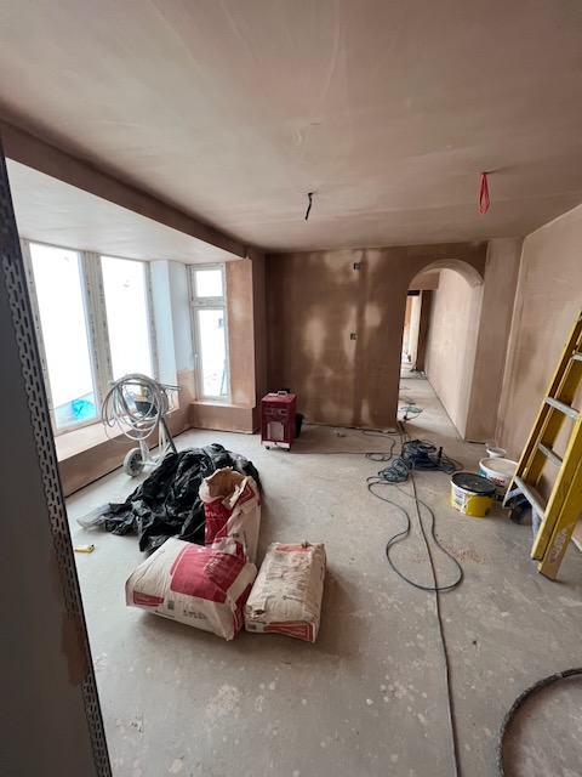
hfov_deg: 89.9
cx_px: 291
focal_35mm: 13
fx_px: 291
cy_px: 388
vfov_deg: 106.2
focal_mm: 1.57
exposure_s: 1/60
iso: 250
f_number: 1.8
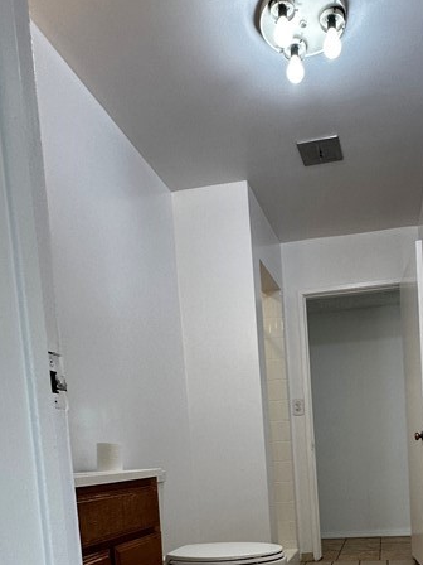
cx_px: 300
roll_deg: +4.1
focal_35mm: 32
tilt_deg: -3.2
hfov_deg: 43.2
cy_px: 499
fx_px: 521
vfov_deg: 50.9
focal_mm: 2.22
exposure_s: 1/120
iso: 100
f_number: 2.2
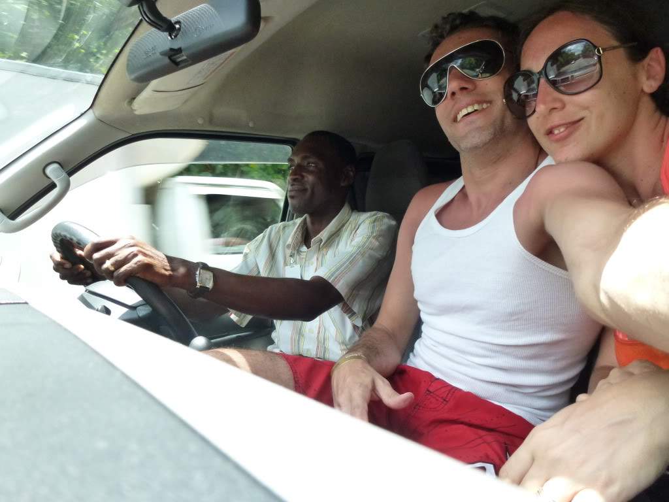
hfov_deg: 71.6
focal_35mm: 24
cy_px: 251
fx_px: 464
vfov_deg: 56.8
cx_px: 334
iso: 400
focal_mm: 4.3
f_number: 3.3
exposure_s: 1/250
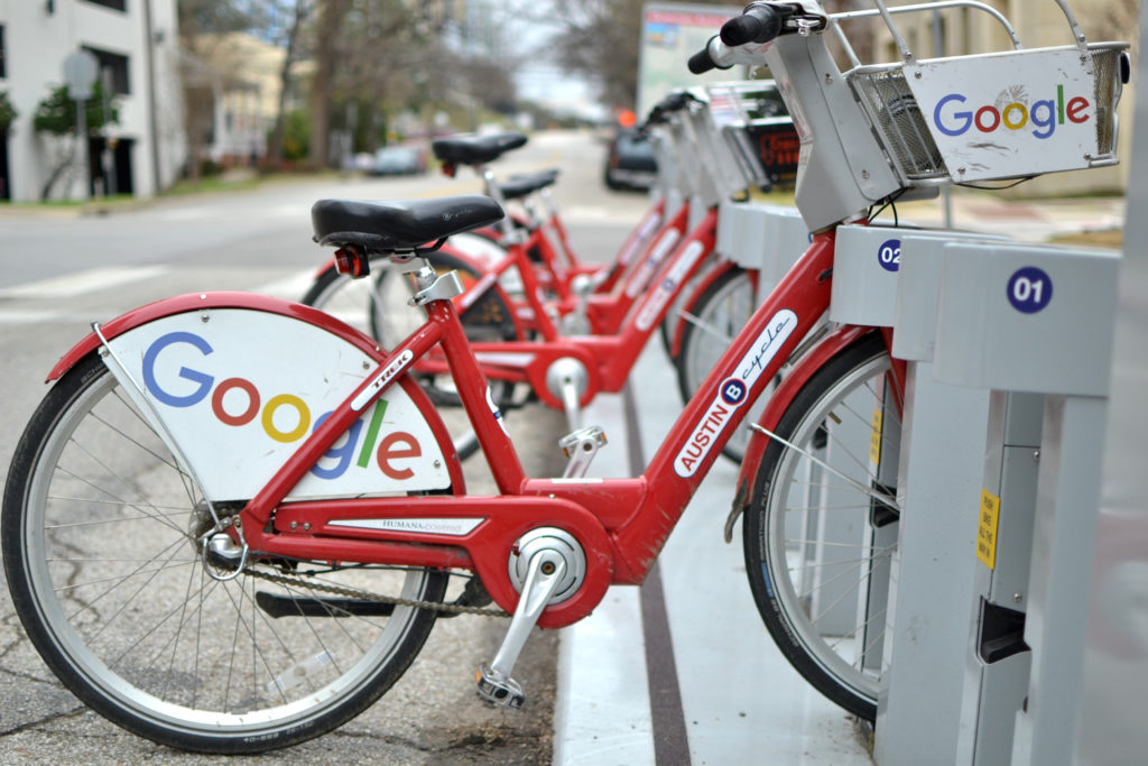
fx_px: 1674
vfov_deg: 25.8
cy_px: 383
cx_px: 574
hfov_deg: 37.8
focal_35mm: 52
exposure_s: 1/2000
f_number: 1.8
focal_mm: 35
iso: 200
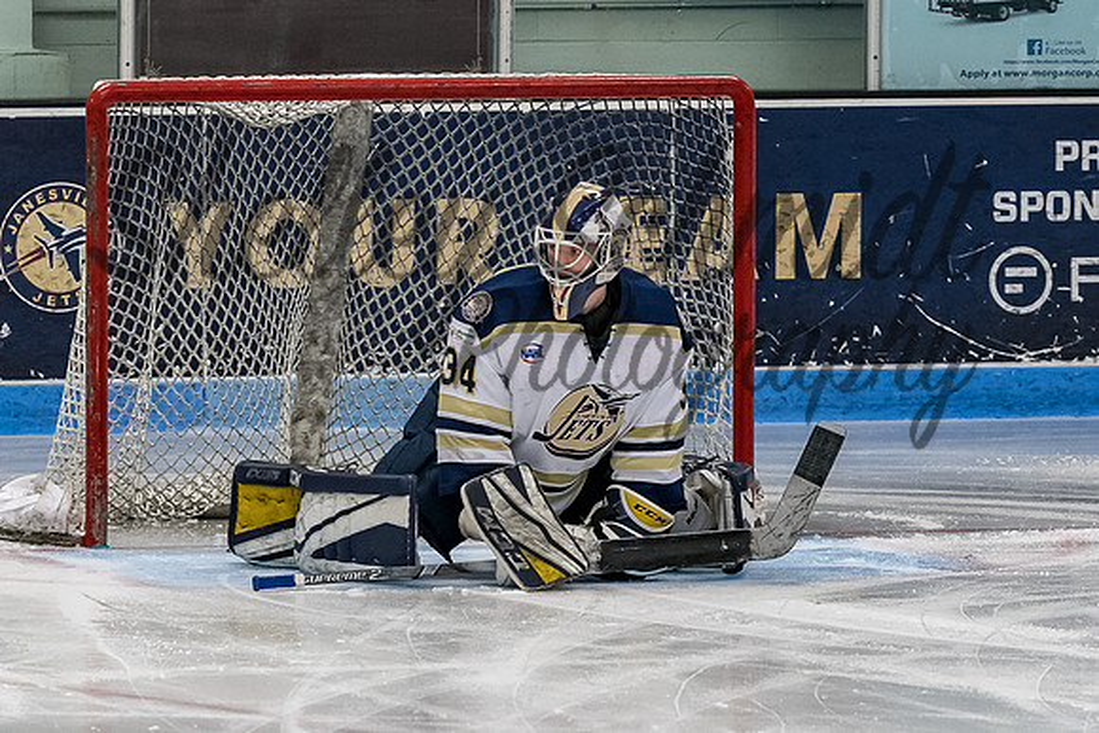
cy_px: 344
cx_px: 590
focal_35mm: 486
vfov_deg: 2.8
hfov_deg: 4.2
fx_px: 14827
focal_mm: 200
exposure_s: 1/800
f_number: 3.5
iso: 2000
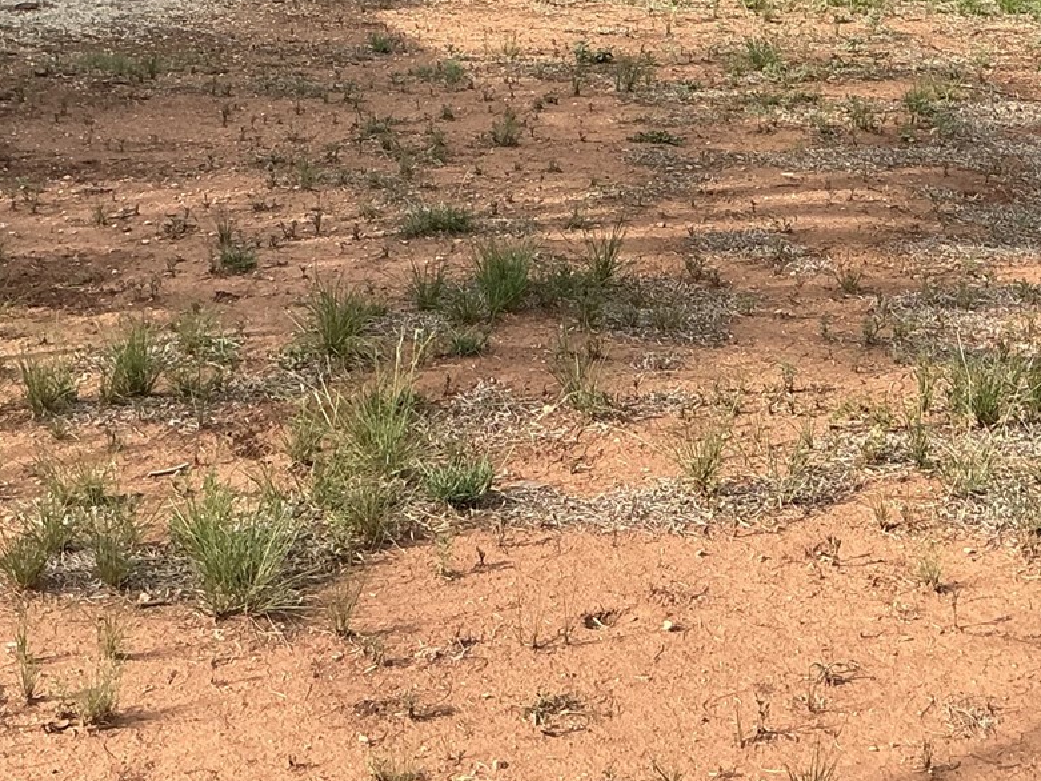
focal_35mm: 76
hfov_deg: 25.3
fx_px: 2286
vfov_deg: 18.5
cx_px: 804
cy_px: -121
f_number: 1.8
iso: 25
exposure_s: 1/620
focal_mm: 3
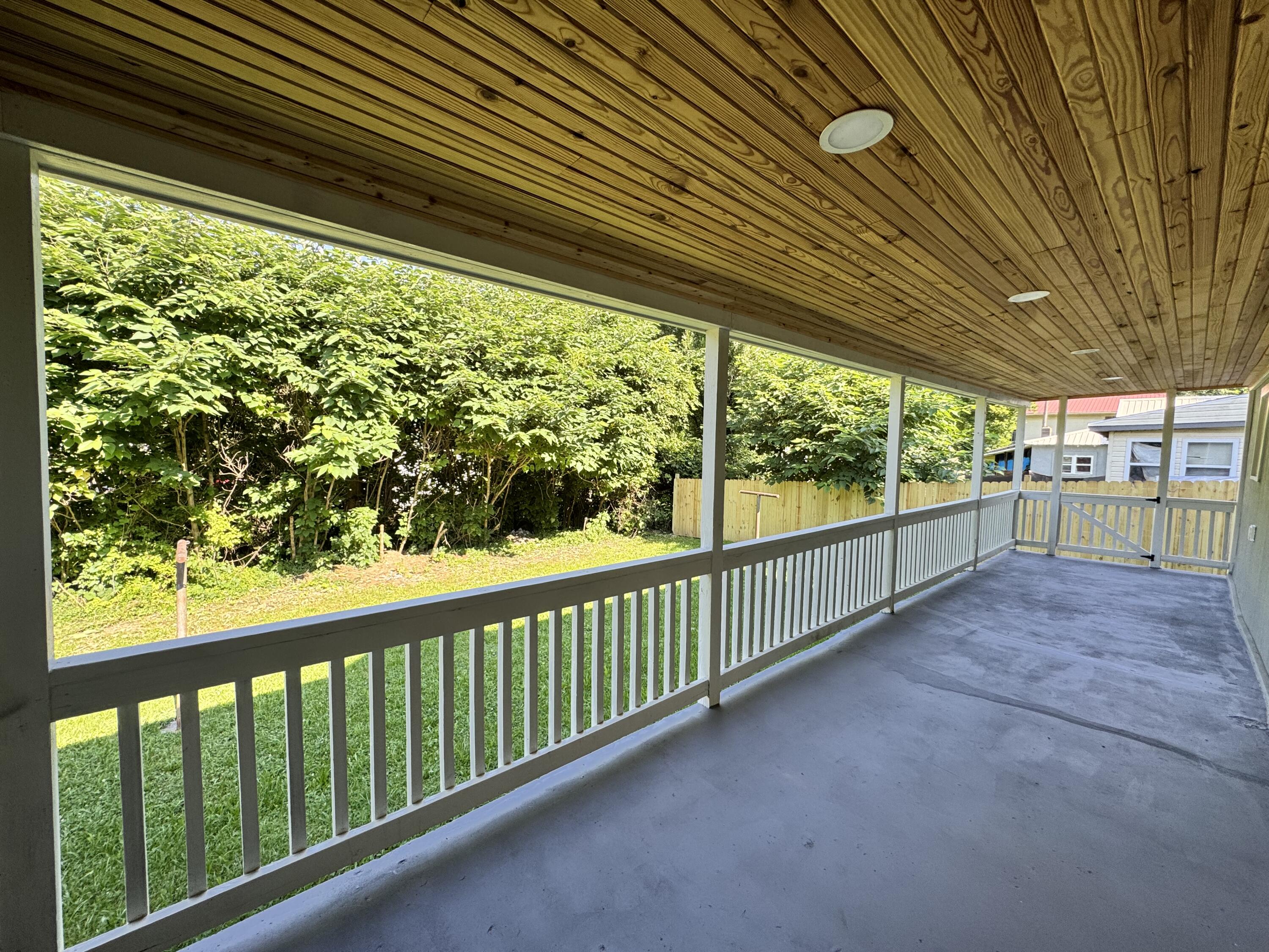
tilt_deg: -4.0
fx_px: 513
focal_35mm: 14
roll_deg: -1.9
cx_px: 634
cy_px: 476
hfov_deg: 102.1
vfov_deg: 85.7
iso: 40
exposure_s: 1/262
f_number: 2.2
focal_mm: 2.22
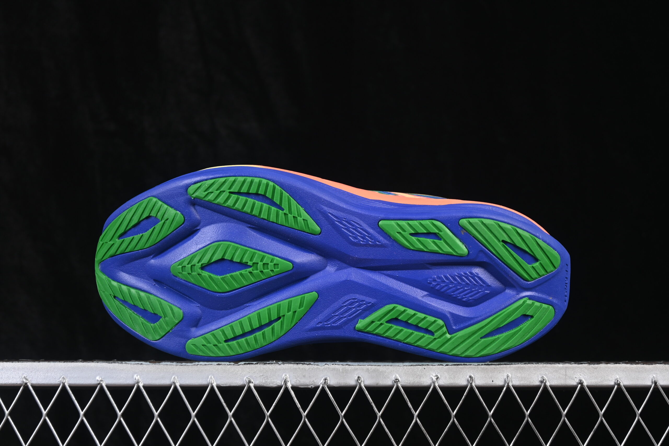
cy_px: 223
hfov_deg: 27.0
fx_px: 1394
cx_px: 334
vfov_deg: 18.2
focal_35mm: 75
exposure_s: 1/60
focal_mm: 50
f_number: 6.3
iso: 160
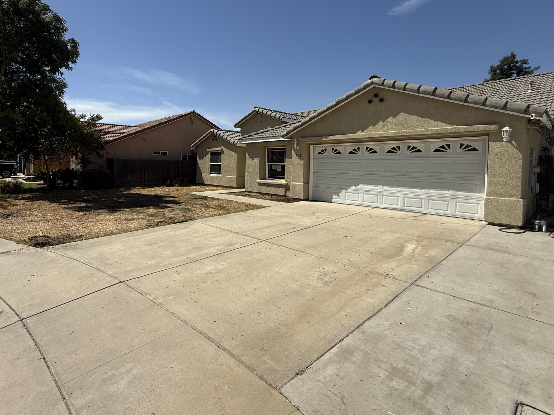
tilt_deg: -0.1
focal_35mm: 18
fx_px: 288
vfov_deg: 71.1
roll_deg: -1.9
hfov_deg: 86.3
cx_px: 214
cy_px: 173
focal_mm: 2.22
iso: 50
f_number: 2.2
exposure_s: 1/4149
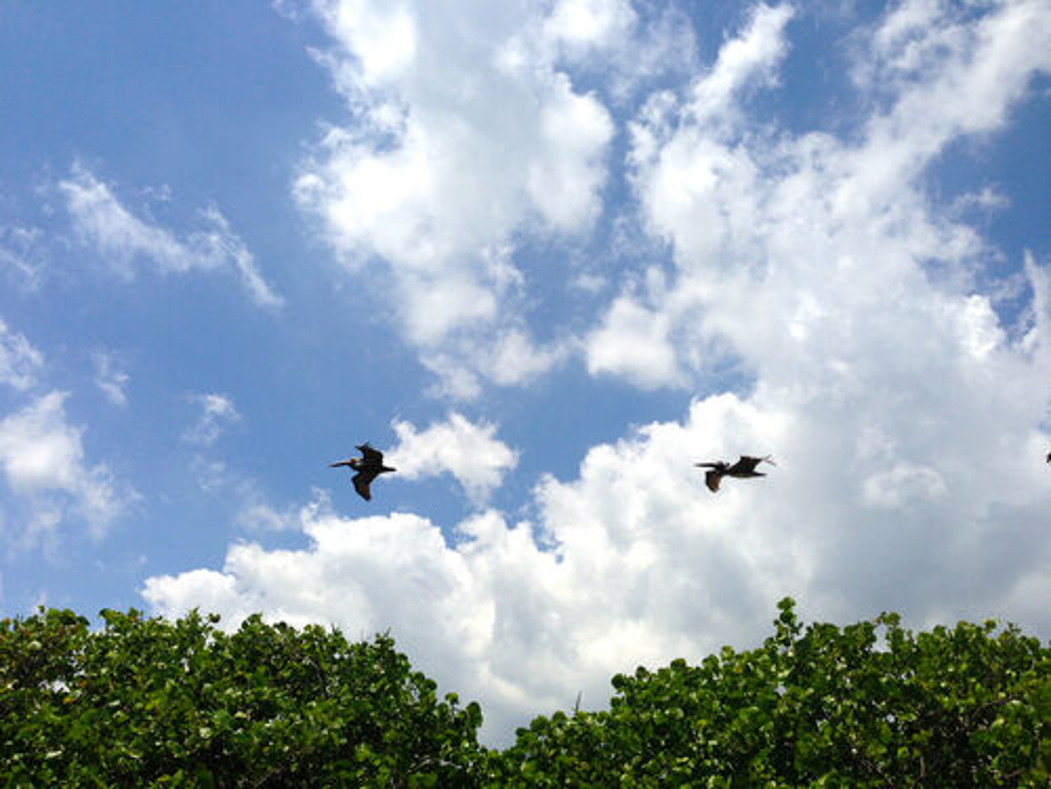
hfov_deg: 55.4
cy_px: 394
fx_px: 1002
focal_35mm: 33
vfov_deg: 42.9
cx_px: 526
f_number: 2.4
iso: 50
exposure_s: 1/4184
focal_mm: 4.13
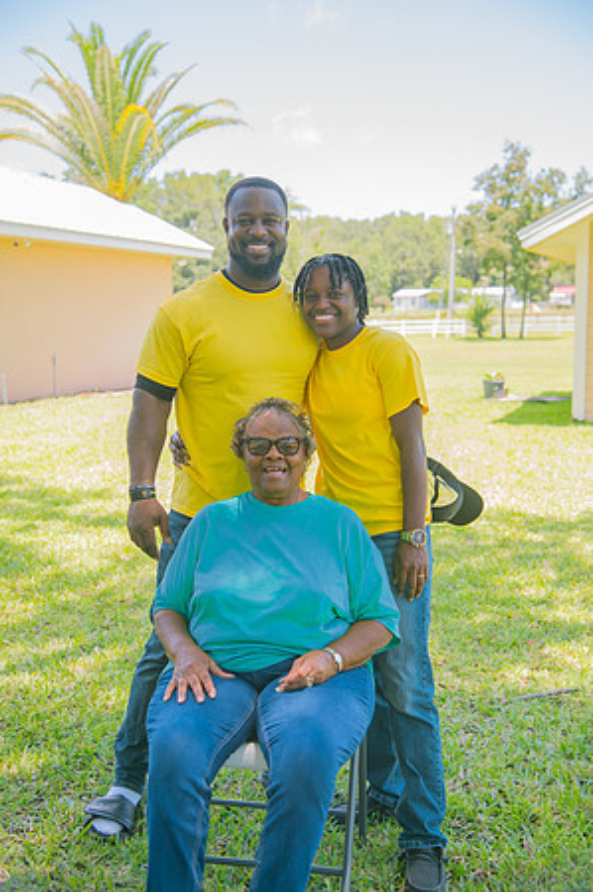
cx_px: 296
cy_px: 446
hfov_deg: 29.2
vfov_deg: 42.8
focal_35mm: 46
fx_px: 1139
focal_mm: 46
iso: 250
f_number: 4
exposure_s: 1/320
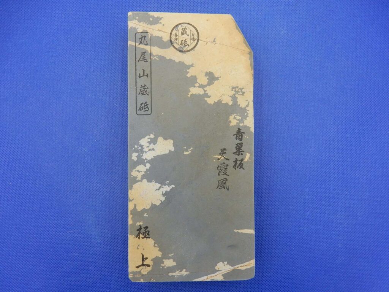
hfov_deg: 69.4
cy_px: 146
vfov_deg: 54.9
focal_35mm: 25
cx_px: 194
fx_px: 281
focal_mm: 4.5
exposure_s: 1/80
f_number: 3.7
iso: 125
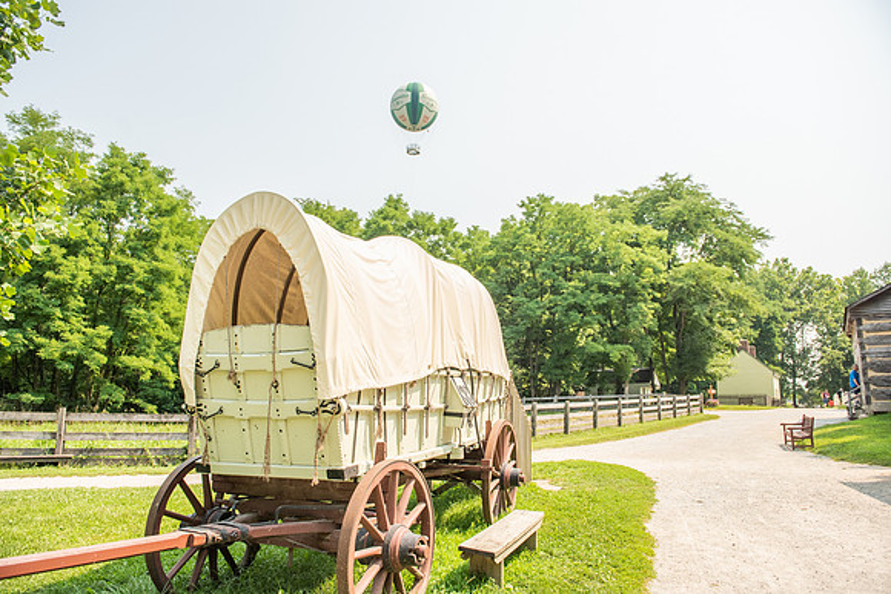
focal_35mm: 24
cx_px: 446
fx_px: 594
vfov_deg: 53.2
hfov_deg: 73.7
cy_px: 297
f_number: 4
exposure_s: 1/3200
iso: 500
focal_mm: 24
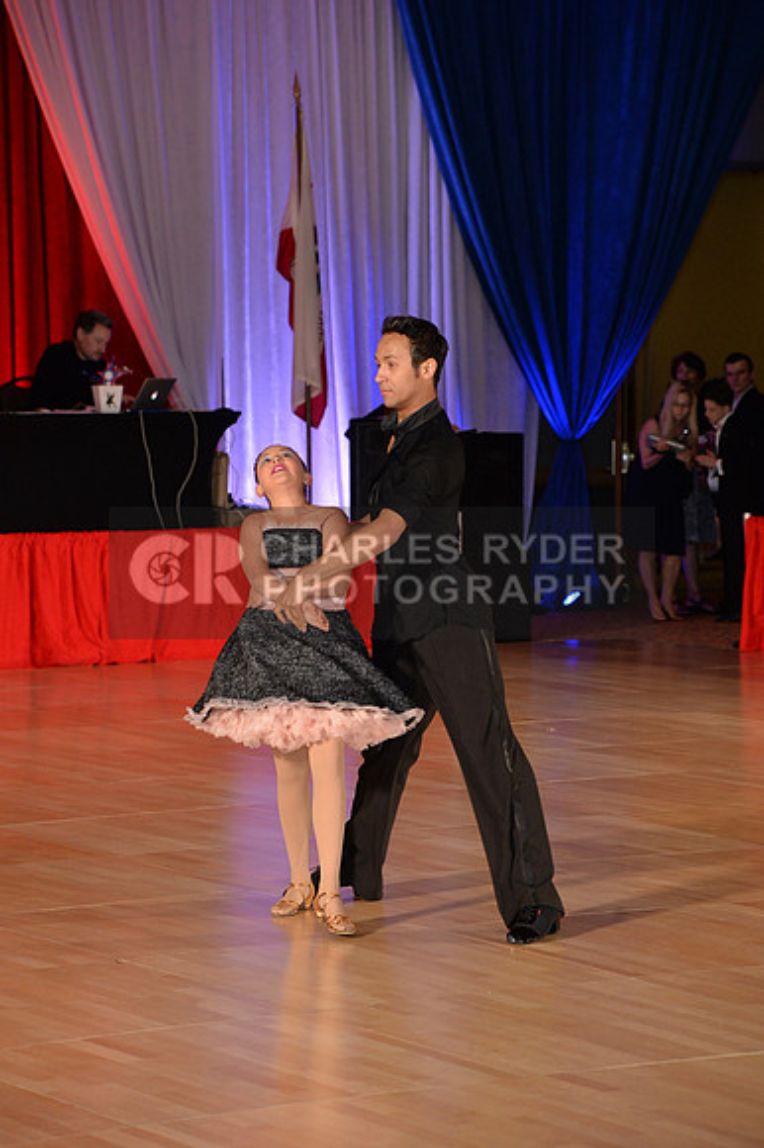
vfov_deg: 17.1
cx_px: 382
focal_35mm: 120
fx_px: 3824
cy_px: 574
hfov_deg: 11.4
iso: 1600
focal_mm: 120
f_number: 5
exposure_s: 1/200
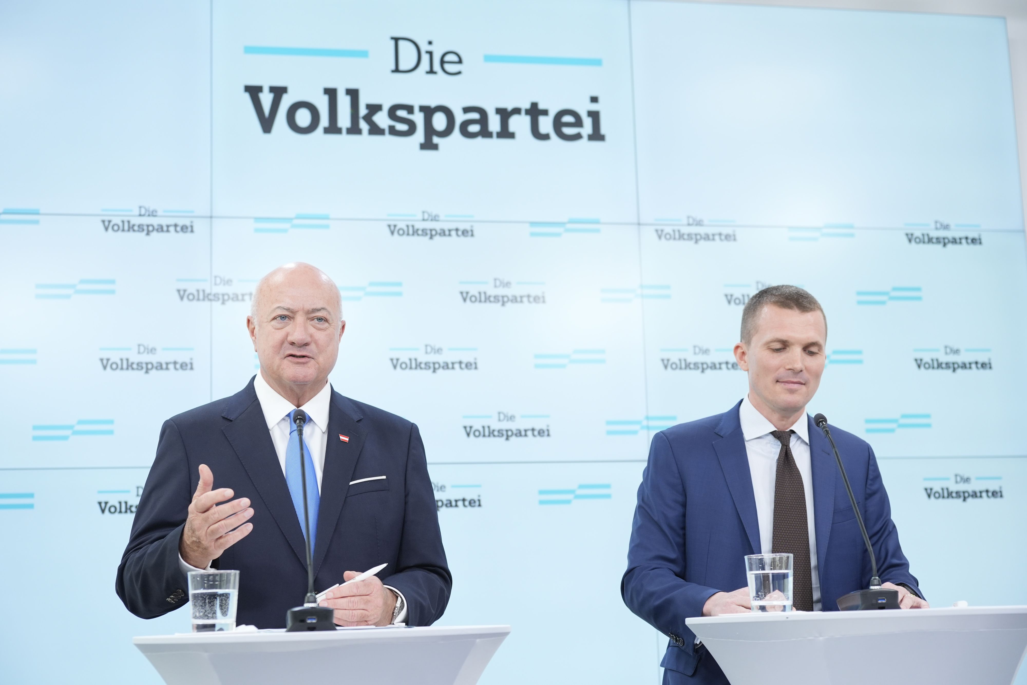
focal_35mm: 54
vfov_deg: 25.1
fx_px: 1540
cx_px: 514
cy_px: 342
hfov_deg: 36.9
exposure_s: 1/400
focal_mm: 54
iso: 640
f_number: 3.2
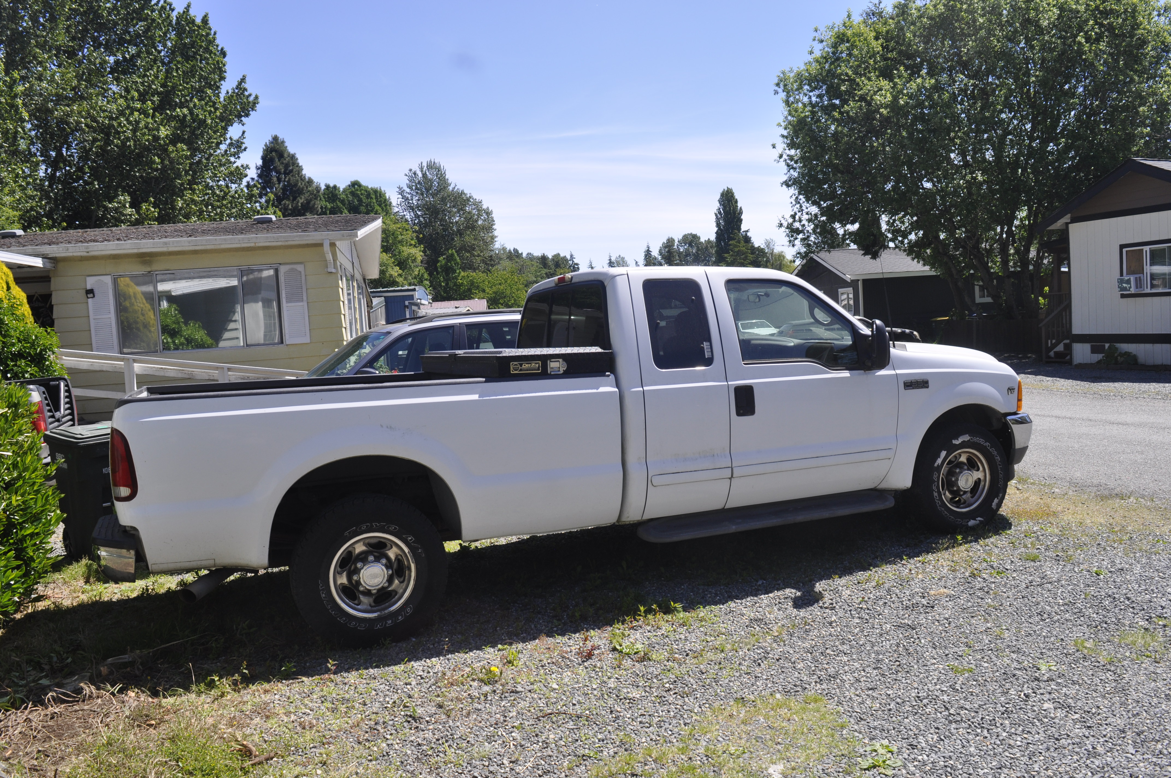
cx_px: 586
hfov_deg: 67.4
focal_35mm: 27
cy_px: 389
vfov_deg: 47.8
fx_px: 877
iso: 200
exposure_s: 1/320
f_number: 9
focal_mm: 18
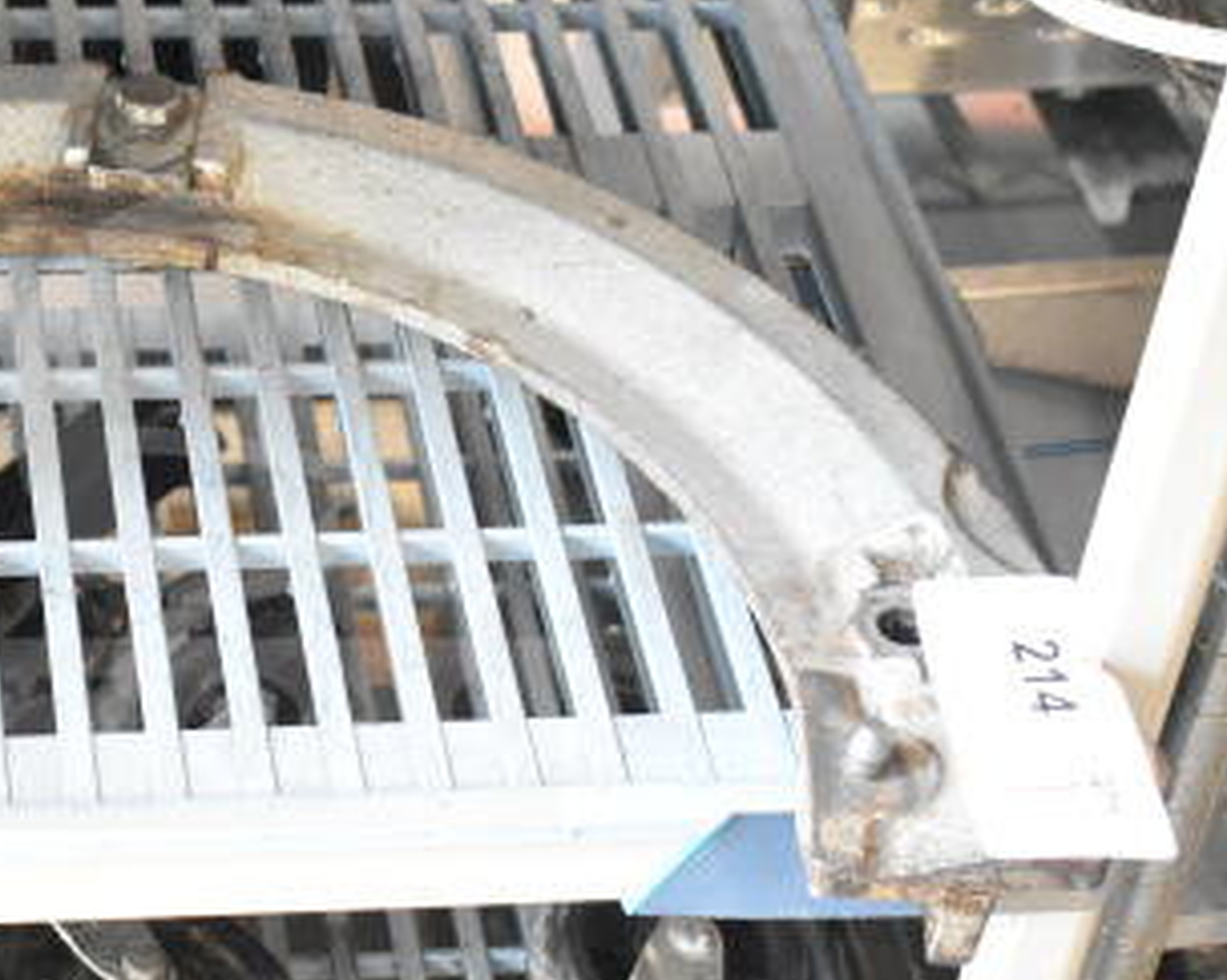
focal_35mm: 96
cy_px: 510
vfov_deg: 16.0
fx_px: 3485
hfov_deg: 19.6
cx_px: 105
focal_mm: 34
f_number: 4.5
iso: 2800
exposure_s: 1/50
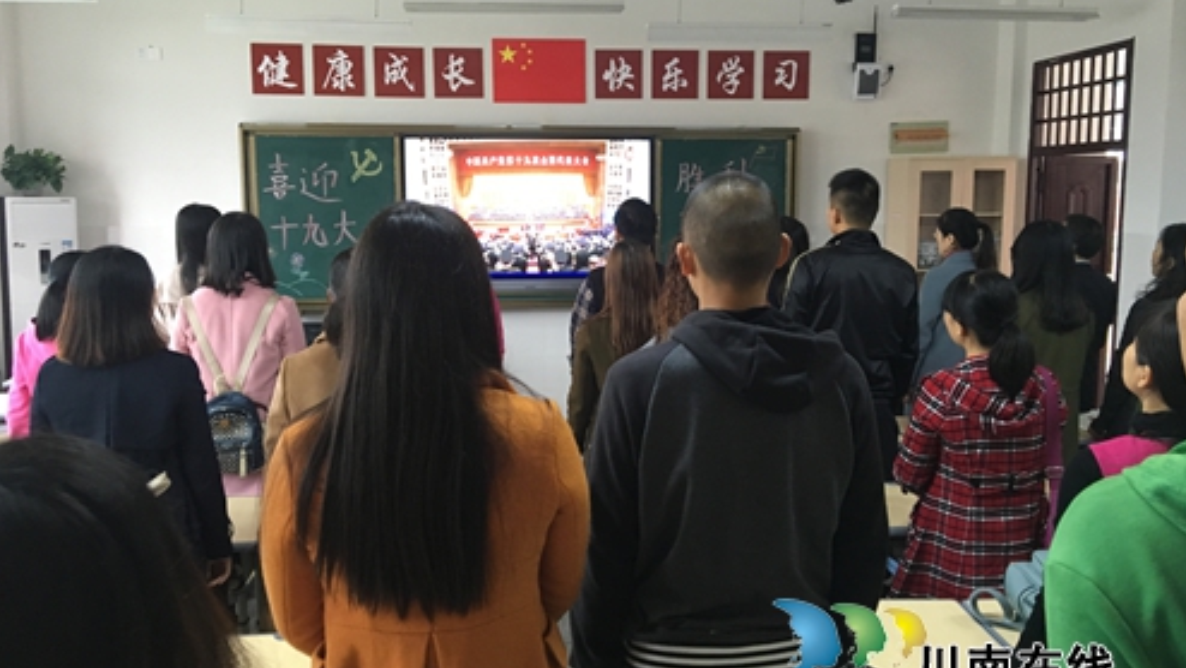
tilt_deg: -4.4
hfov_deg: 61.0
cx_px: 595
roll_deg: +0.2
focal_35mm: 32
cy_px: 314
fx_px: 1006
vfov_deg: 36.7
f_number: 2.2
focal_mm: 4.15
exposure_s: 1/33
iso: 160
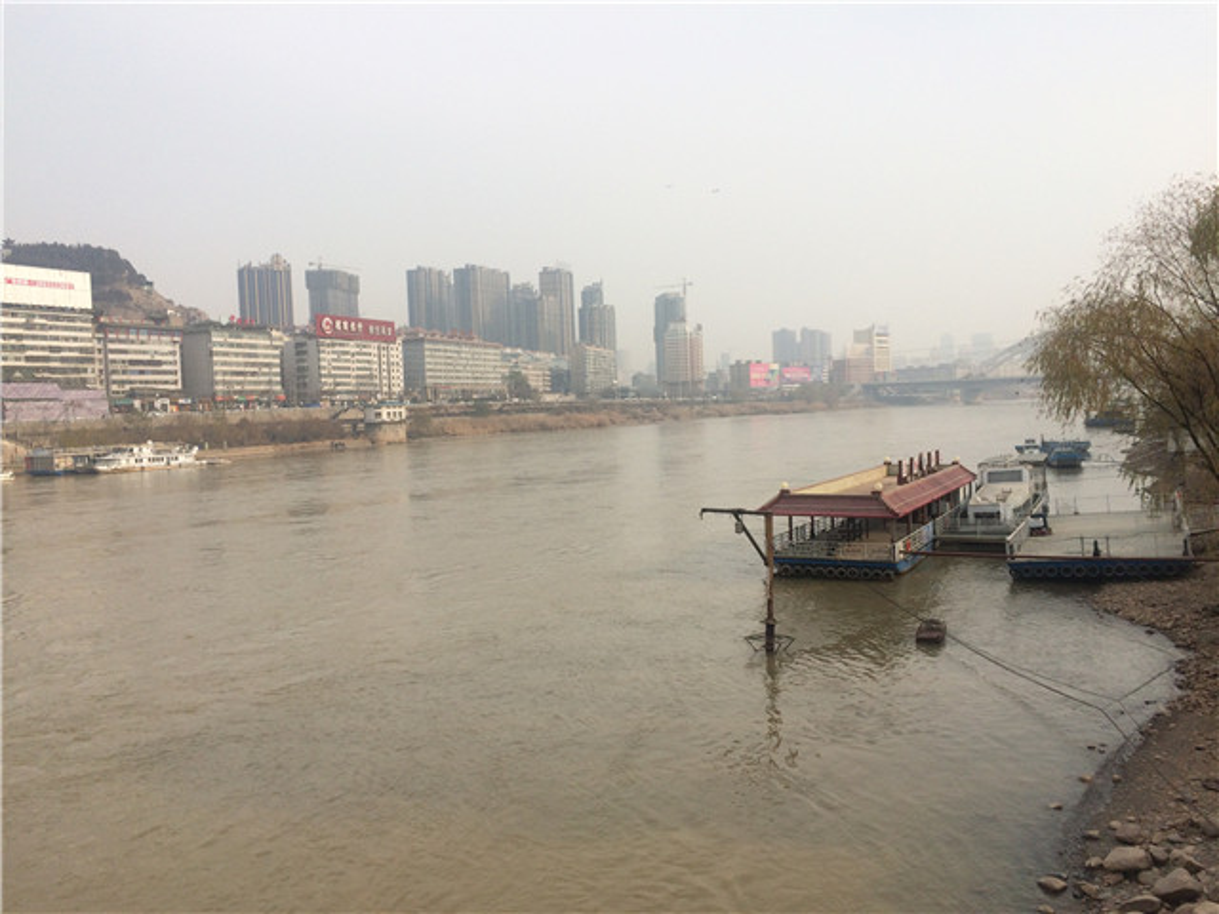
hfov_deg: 61.7
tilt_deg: -3.2
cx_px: 610
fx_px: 1021
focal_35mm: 29
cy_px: 457
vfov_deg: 48.2
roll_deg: +3.6
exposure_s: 1/2283
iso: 32
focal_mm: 4.15
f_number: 2.2
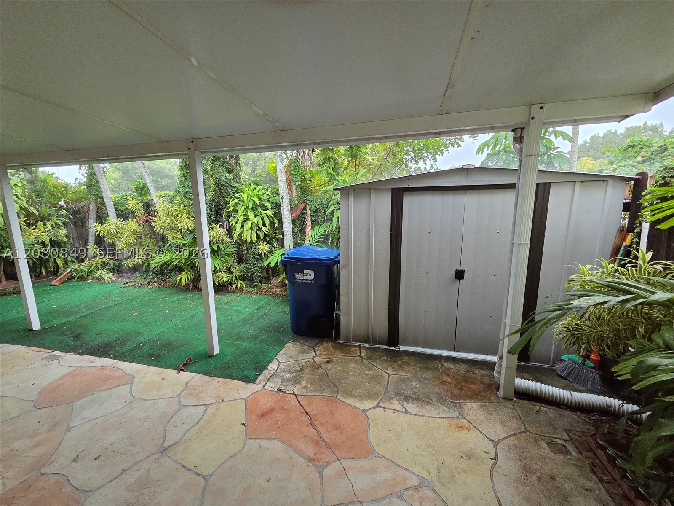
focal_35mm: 13
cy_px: 253
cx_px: 337
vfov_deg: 89.9
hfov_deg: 106.2
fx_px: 253
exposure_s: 1/359
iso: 500
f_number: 2.2
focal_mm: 2.2
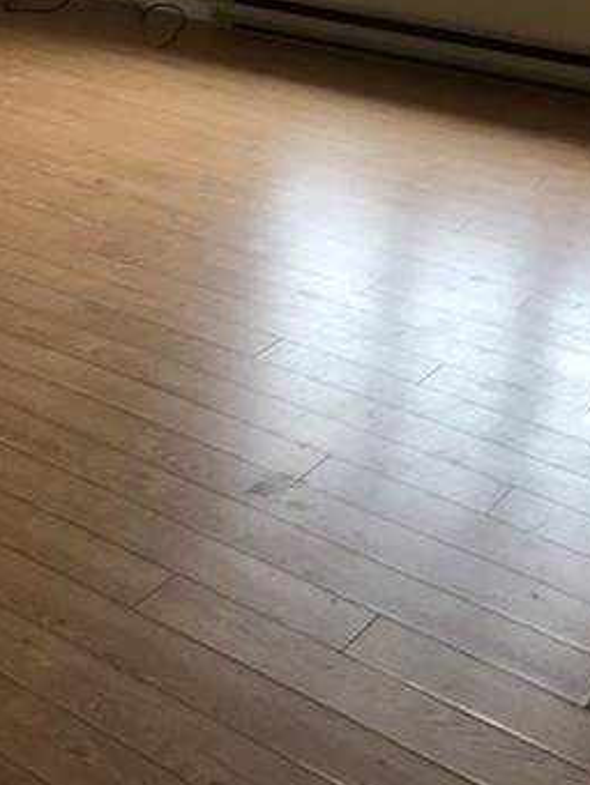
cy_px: 159
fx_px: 1431
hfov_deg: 23.1
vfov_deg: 30.0
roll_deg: -0.5
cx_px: 143
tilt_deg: -17.8
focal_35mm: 63
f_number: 1.8
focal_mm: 3.99
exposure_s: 1/60
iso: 32
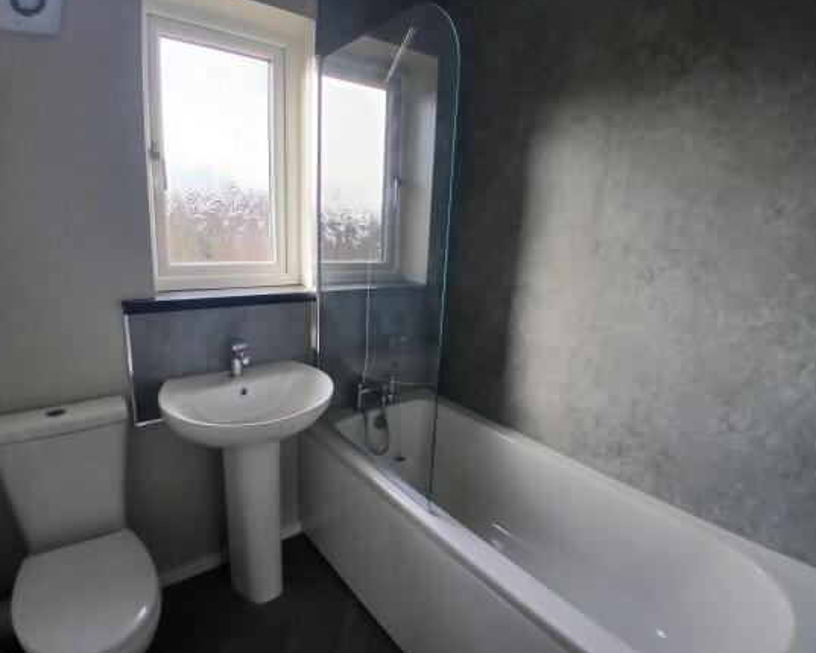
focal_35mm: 18
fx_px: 435
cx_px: 406
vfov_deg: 73.8
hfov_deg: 86.3
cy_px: 326
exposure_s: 1/100
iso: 100
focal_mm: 1.4
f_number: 2.2
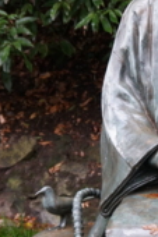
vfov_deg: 14.9
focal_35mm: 138
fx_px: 910
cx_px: 129
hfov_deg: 9.9
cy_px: 125
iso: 400
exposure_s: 1/60
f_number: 4.5
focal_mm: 26
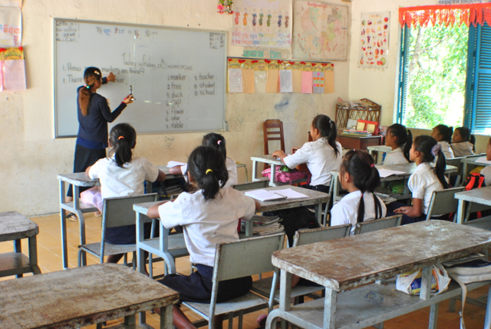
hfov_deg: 35.0
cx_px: 246
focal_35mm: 57
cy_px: 164
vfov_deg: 23.8
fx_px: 778
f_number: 5
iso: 560
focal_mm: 38
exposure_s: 1/30
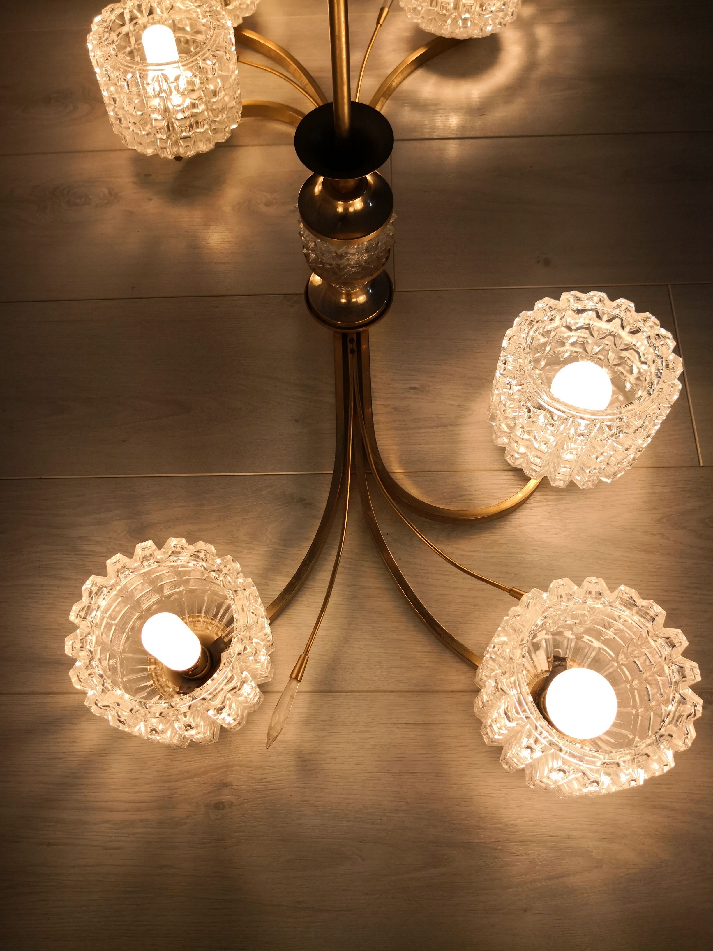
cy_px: 476
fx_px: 742
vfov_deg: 65.3
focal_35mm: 27
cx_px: 356
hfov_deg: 51.4
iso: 50
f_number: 1.6
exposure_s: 1/206
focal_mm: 3.95
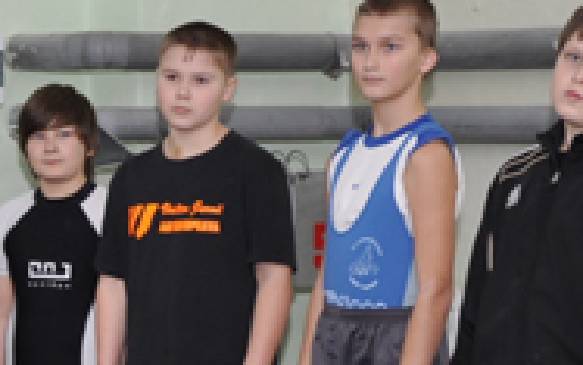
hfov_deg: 12.1
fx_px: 2593
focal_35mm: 163
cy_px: 351
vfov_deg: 8.0
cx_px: -362
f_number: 4
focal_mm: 25
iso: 400
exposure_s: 1/200
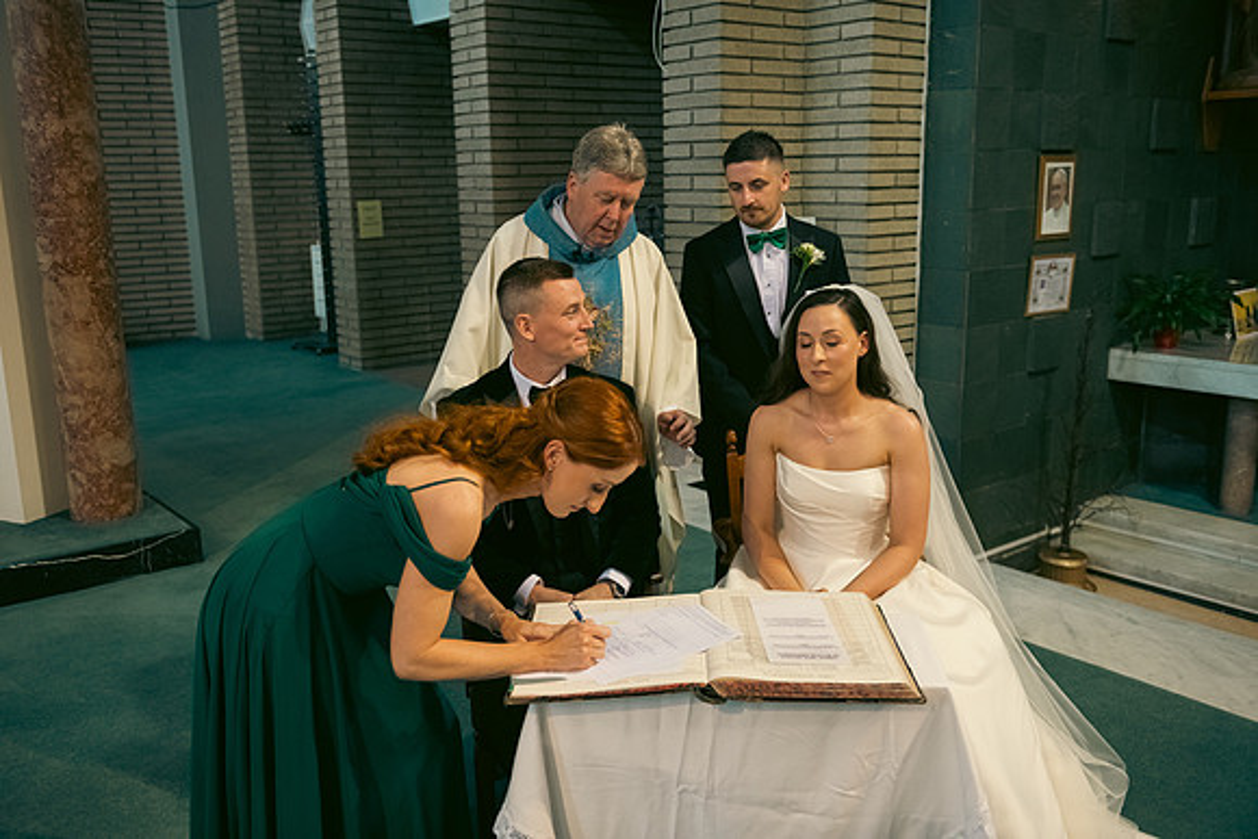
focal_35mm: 32
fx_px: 1118
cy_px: 420
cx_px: 629
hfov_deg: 58.7
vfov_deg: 41.1
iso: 1000
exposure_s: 1/160
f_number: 3.5
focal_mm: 32
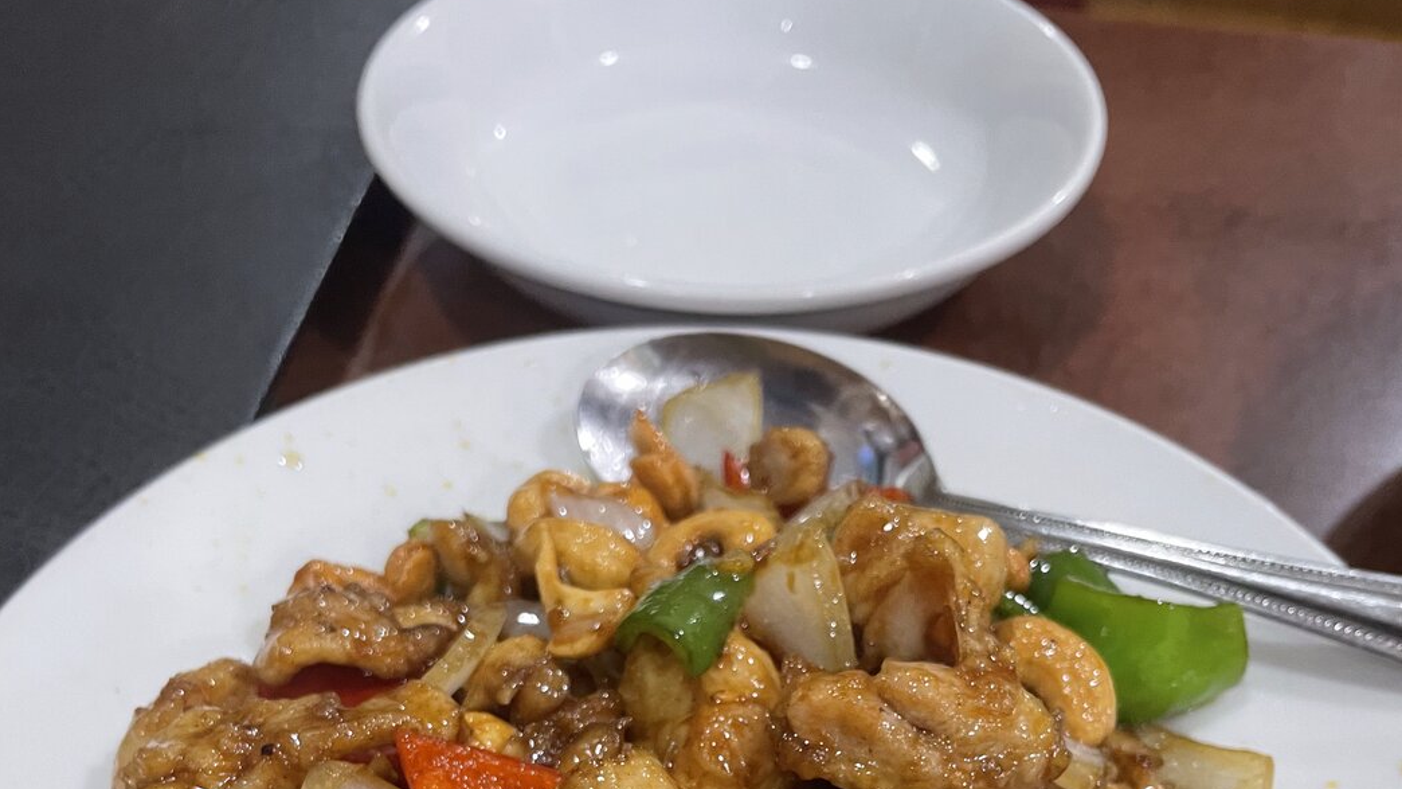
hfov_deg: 52.8
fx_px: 1413
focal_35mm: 38
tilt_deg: -53.9
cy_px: 899
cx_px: 702
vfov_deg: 28.0
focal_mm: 4.2
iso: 250
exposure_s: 1/50
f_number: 1.6
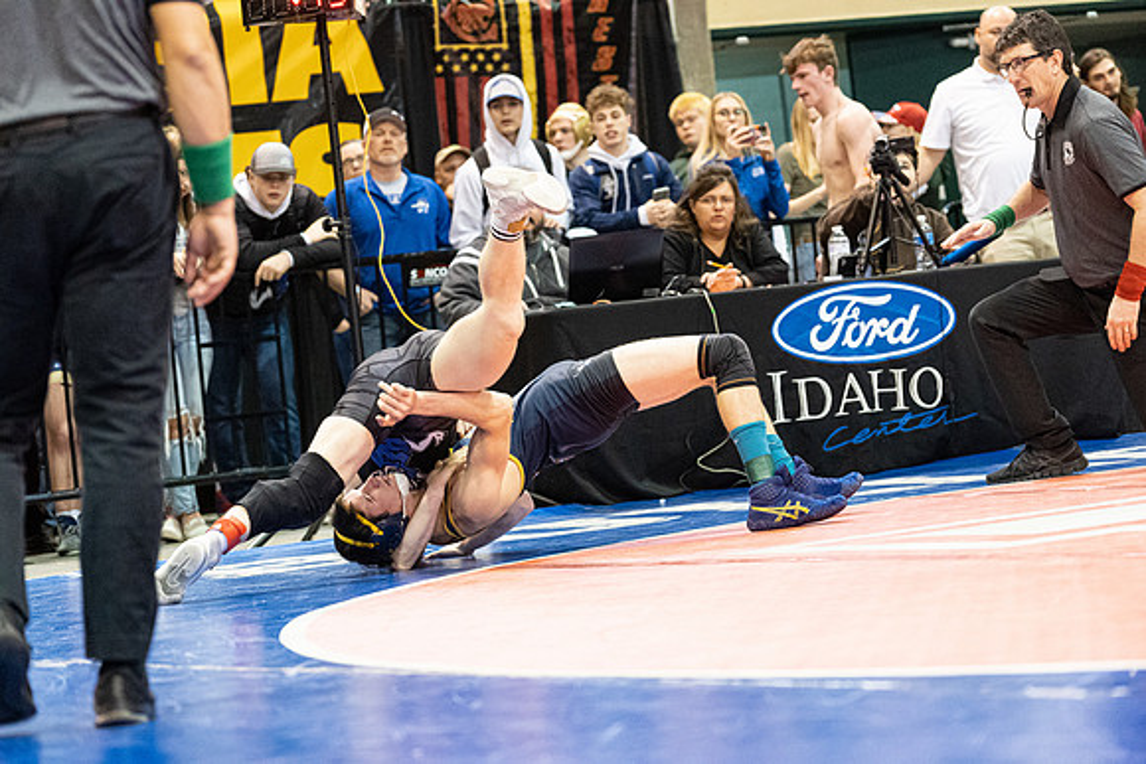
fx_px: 4266
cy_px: 382
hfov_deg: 15.3
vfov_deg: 10.2
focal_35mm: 134
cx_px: 573
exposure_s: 1/500
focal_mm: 134
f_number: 4
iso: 12800
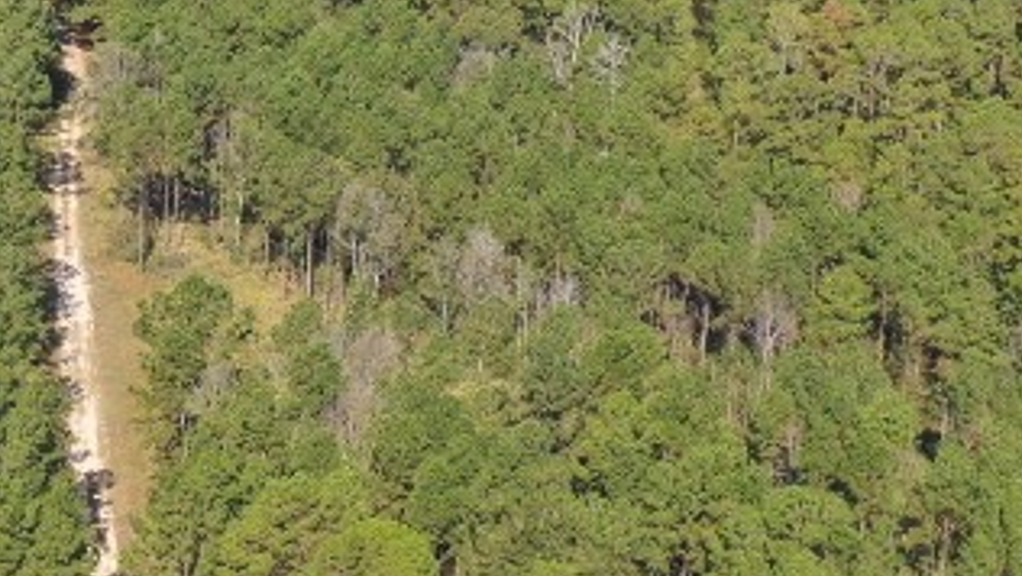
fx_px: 2901
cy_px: -162
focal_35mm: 107
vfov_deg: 11.1
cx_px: -314
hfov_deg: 18.6
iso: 100
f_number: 5
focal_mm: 10.26
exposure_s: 1/400
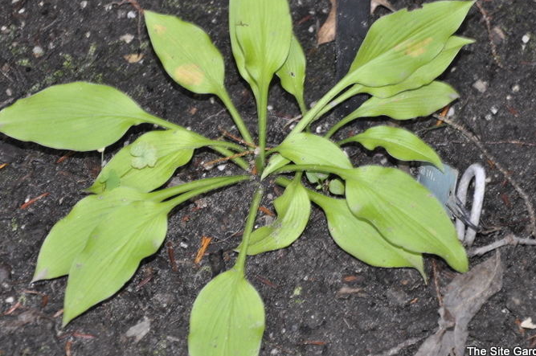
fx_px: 2409
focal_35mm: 162
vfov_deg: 8.5
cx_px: 256
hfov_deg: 12.7
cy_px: 158
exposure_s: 1/60
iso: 800
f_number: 5.6
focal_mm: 90
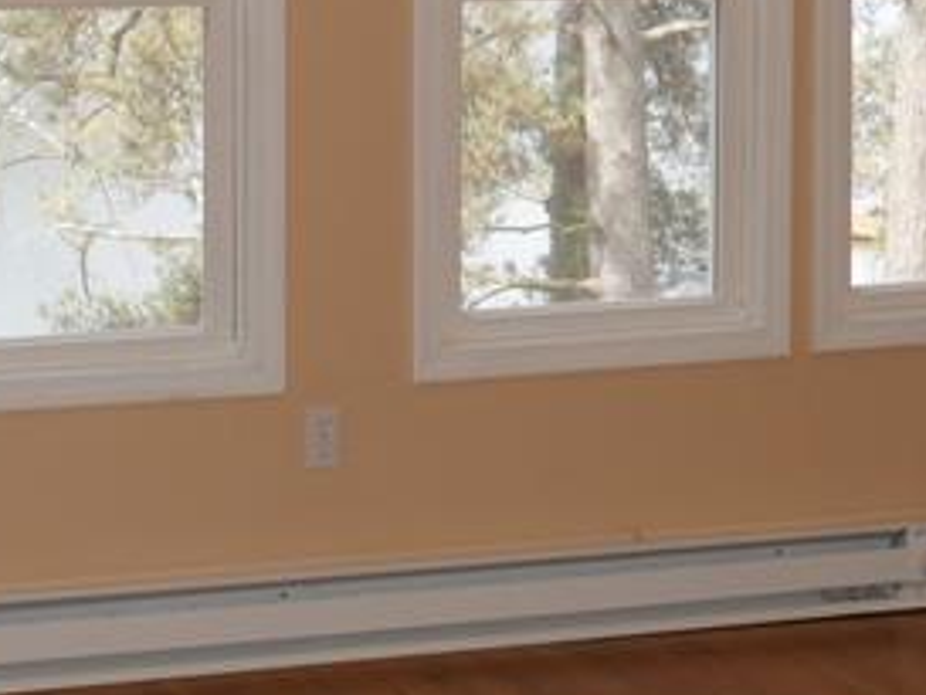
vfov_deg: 13.8
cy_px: -75
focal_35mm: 105
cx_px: 276
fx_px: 2810
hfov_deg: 18.6
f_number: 4.5
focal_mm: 14
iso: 200
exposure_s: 1/125
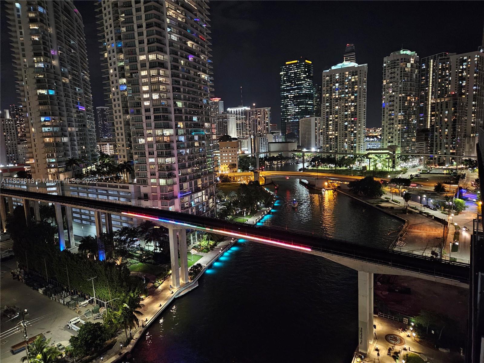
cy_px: 182
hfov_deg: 73.9
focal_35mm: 23
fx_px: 322
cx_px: 242
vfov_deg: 58.9
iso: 1250
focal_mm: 5.4
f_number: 1.8
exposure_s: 1/24
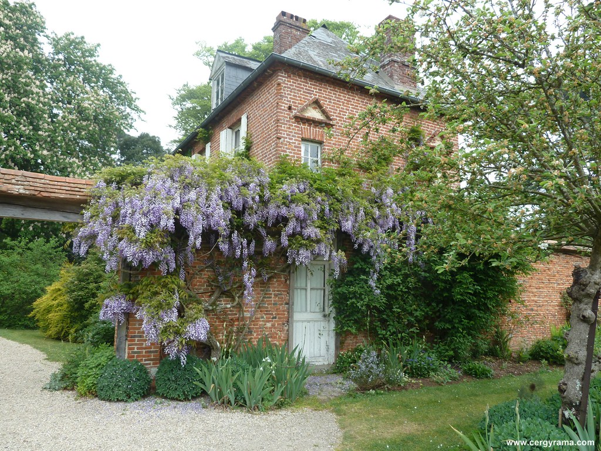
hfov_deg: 69.4
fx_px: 434
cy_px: 226
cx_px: 300
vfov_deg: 54.9
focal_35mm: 25
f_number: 3.3
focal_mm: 4.1
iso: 80
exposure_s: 1/100
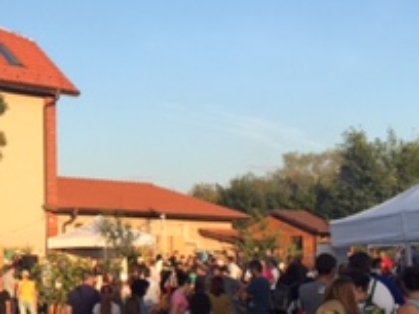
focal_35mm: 91
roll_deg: +0.3
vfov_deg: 16.2
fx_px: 1101
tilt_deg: +5.5
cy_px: 172
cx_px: -101
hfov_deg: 20.0
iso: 32
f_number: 2.2
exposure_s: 1/648
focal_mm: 4.15
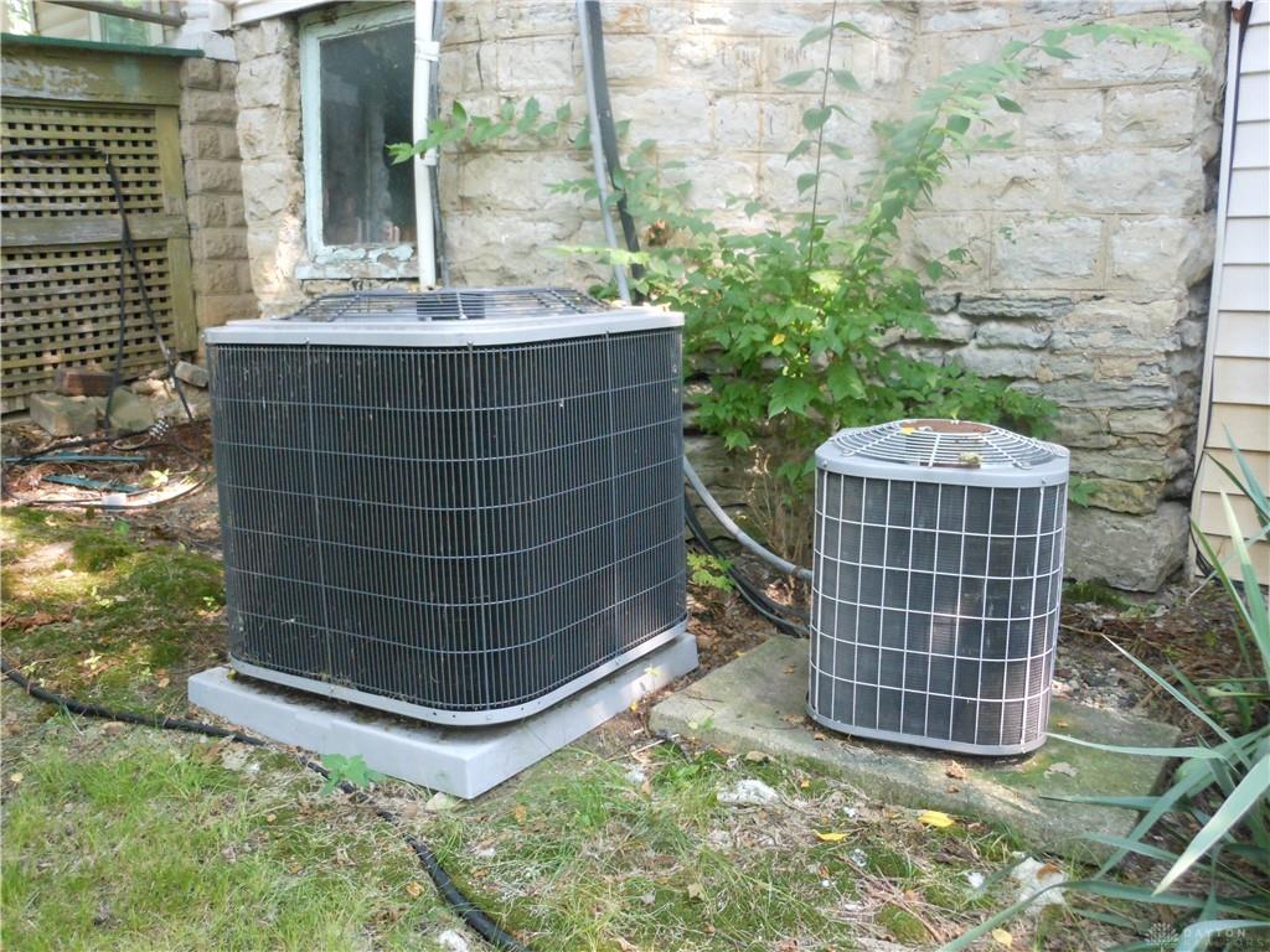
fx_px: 1211
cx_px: 635
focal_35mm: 33
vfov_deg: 42.9
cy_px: 476
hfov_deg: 55.4
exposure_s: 1/60
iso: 400
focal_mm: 5.9
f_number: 4
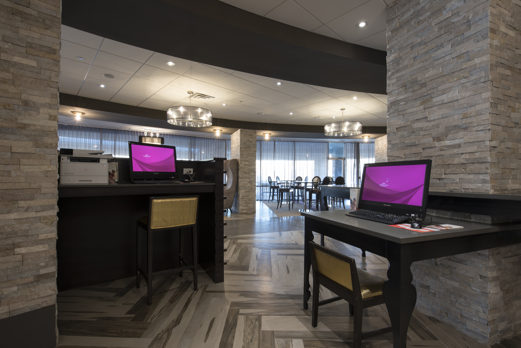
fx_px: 246
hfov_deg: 93.3
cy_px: 174
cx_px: 260
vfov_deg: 70.5
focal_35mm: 17
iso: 100
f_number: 16
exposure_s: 2.5
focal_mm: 17
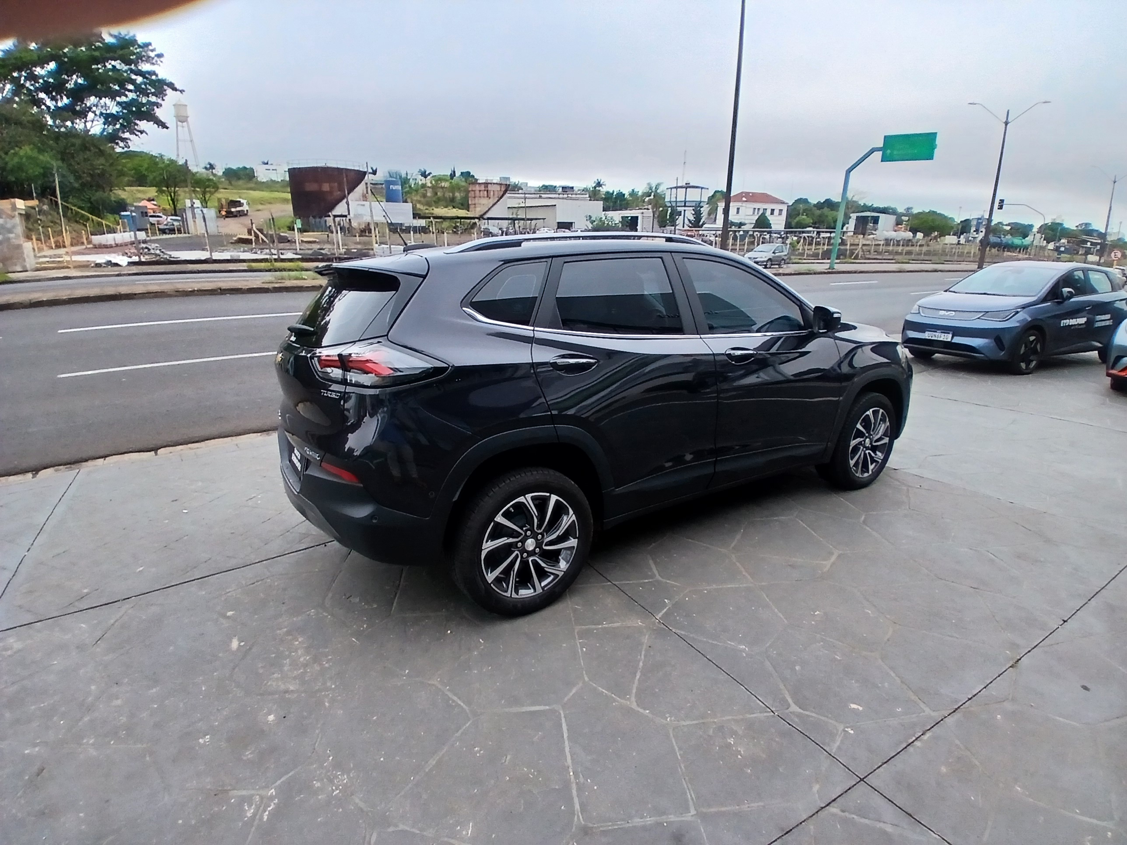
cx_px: 564
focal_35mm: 17
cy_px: 422
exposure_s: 1/577
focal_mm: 1.4
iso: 50
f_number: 2.2
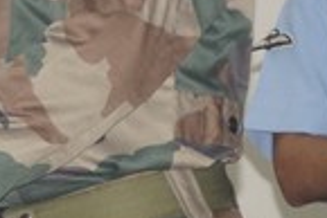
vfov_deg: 3.5
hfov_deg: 5.1
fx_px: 3613
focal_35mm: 397
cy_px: -34
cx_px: -298
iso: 800
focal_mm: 55
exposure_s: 1/160
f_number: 4
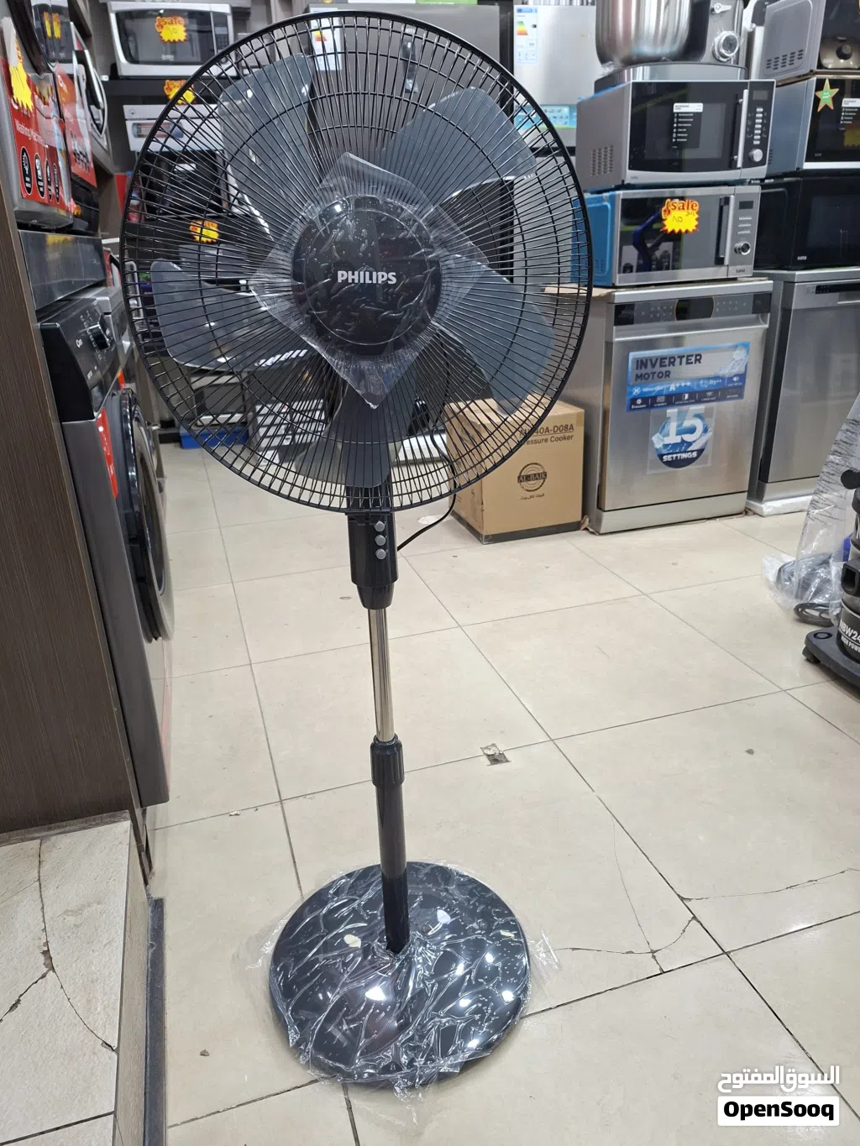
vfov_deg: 73.9
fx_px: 762
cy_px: 573
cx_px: 430
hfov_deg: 58.9
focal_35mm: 23
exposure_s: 1/120
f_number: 1.8
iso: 160
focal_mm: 5.54
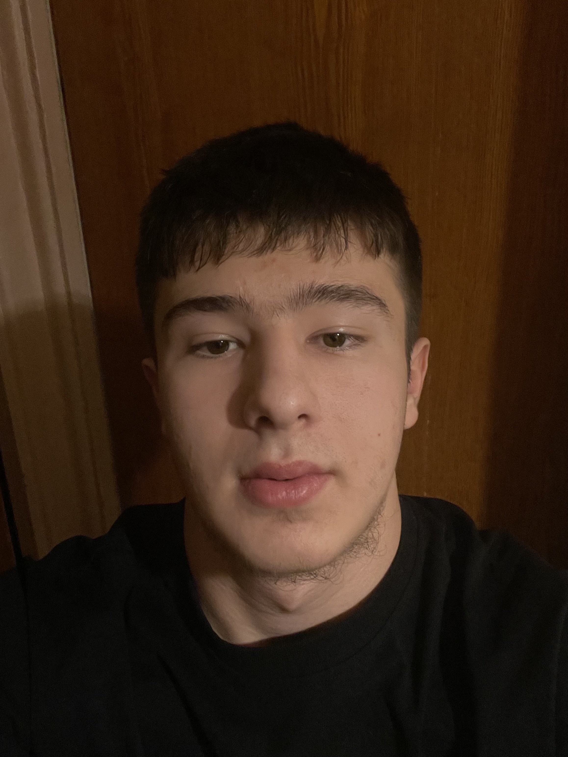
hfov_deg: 46.8
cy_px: 378
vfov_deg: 60.0
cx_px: 284
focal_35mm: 30
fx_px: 656
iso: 500
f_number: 2.2
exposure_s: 1/25
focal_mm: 2.71
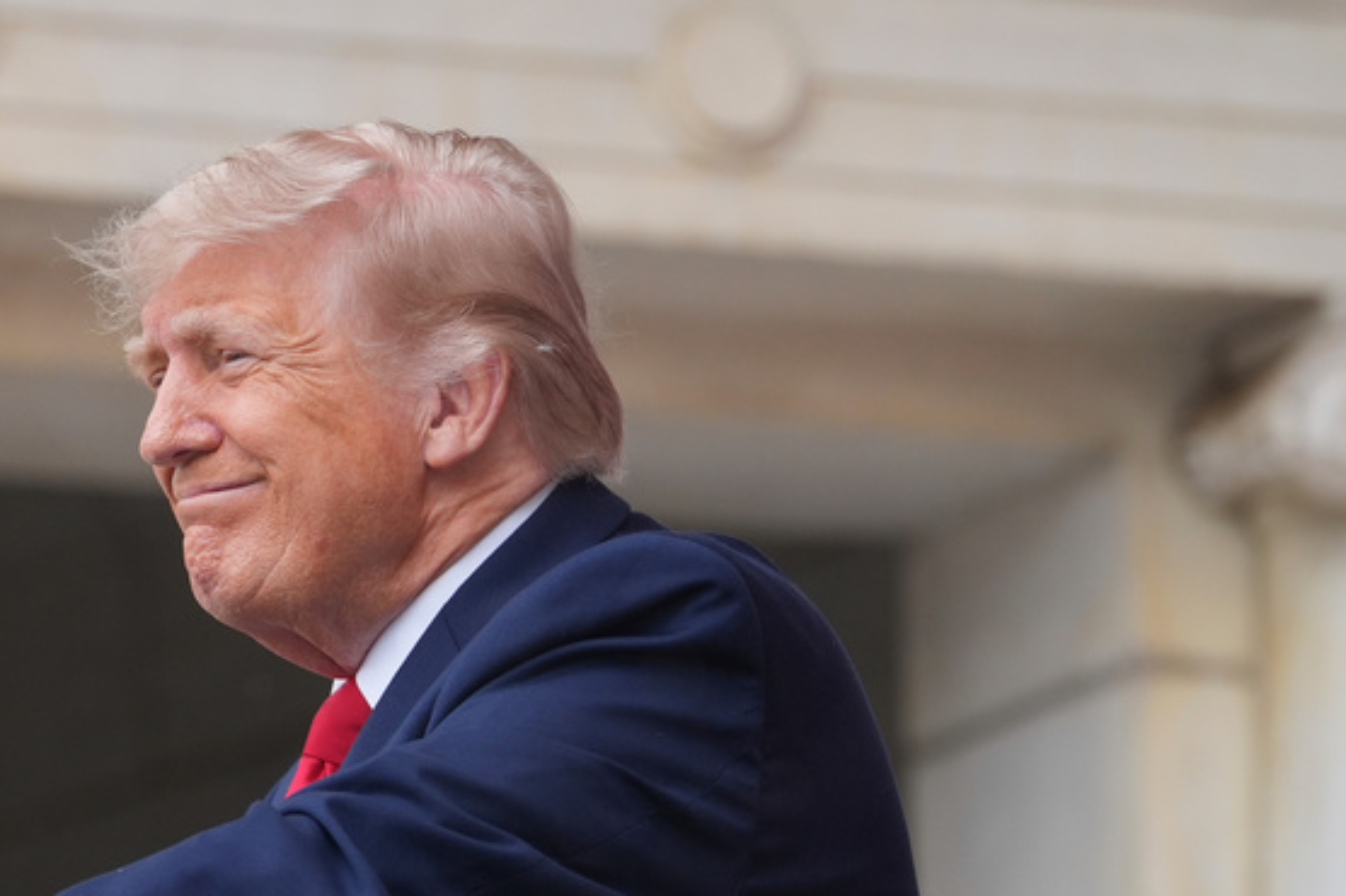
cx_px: 220
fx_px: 28921
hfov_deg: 2.7
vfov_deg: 1.8
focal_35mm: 774
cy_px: 460
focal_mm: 420
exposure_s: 1/1000
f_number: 6.3
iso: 1000
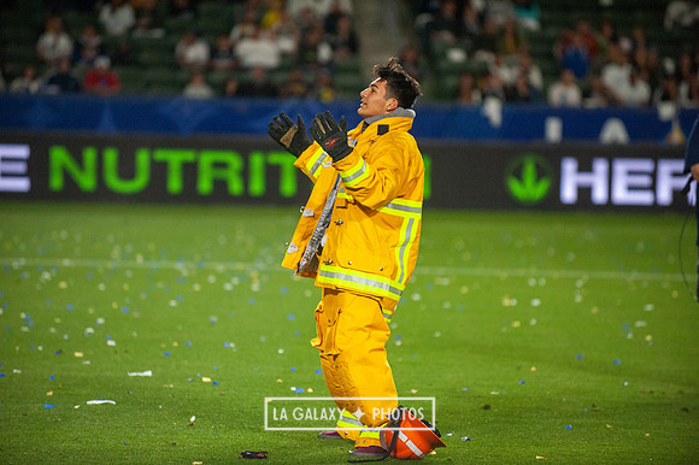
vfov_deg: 6.9
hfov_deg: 10.3
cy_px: 232
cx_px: 350
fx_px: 3881
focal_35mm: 200
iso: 3200
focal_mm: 200
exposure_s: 1/2500
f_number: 2.8
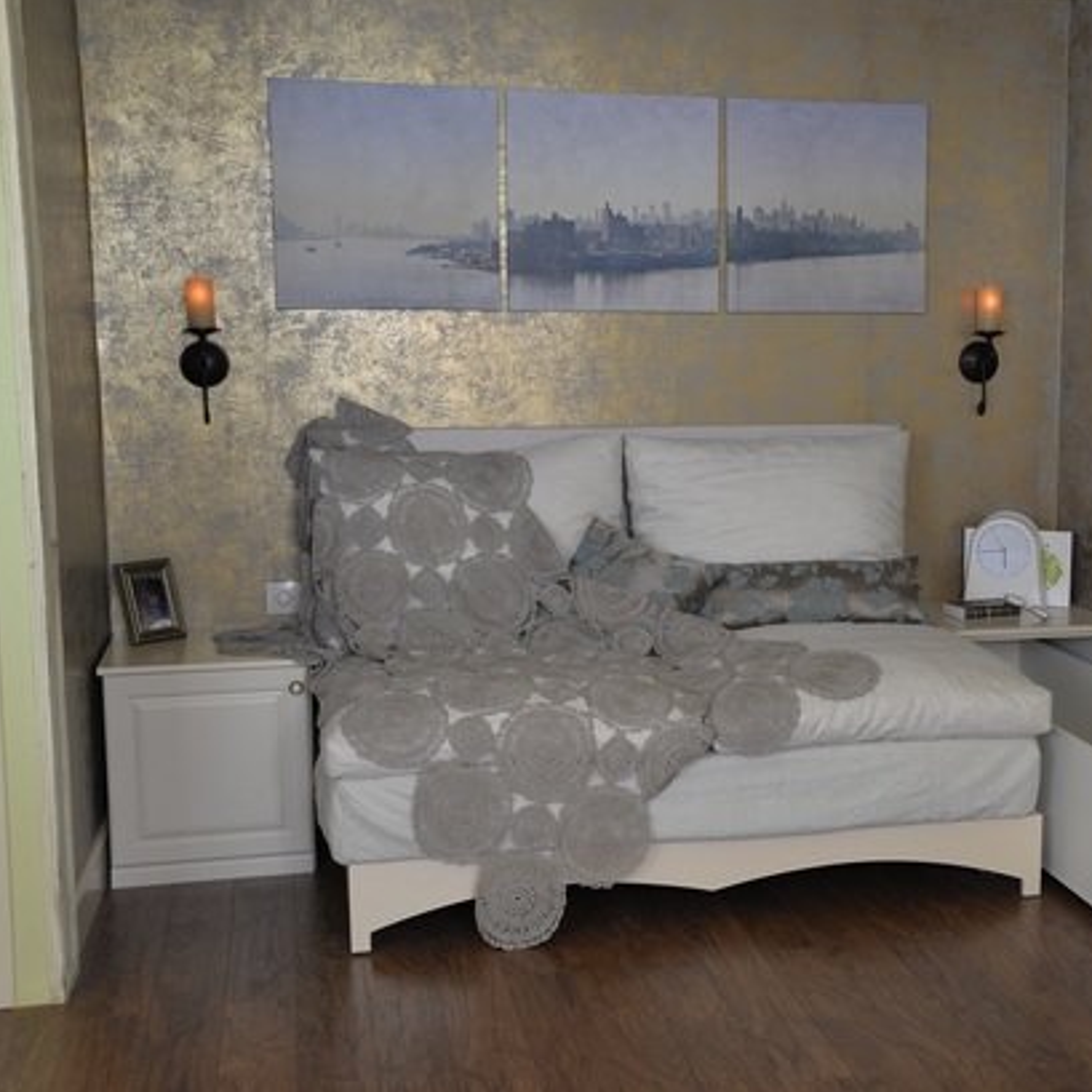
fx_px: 1749
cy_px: 545
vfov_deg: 34.7
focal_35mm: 49
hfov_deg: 34.2
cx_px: 764
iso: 100
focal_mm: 38
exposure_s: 1/4
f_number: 8
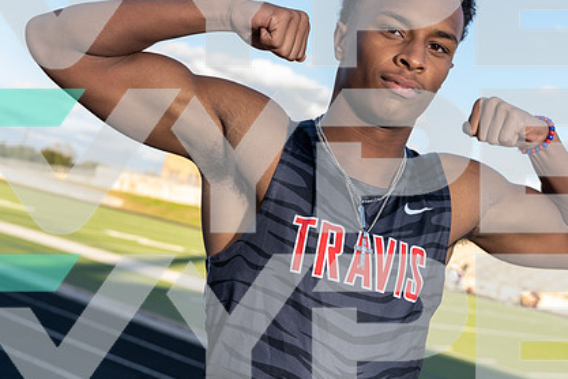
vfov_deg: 23.8
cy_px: 162
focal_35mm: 57
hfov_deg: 35.1
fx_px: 899
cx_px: 290
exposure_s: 1/250
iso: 250
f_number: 5.6
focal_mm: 41
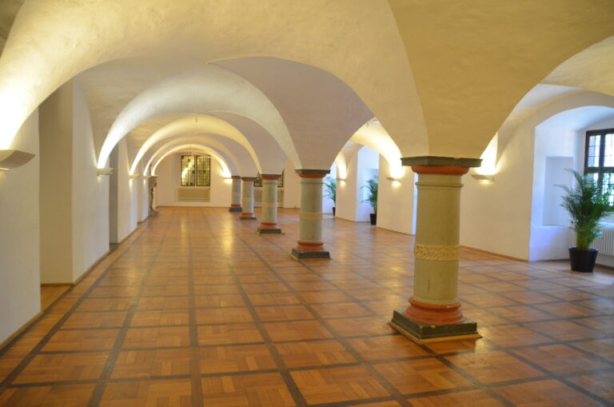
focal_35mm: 27
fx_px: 460
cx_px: 307
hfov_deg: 67.5
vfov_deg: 47.8
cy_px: 204
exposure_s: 1/30
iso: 800
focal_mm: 18
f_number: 3.5
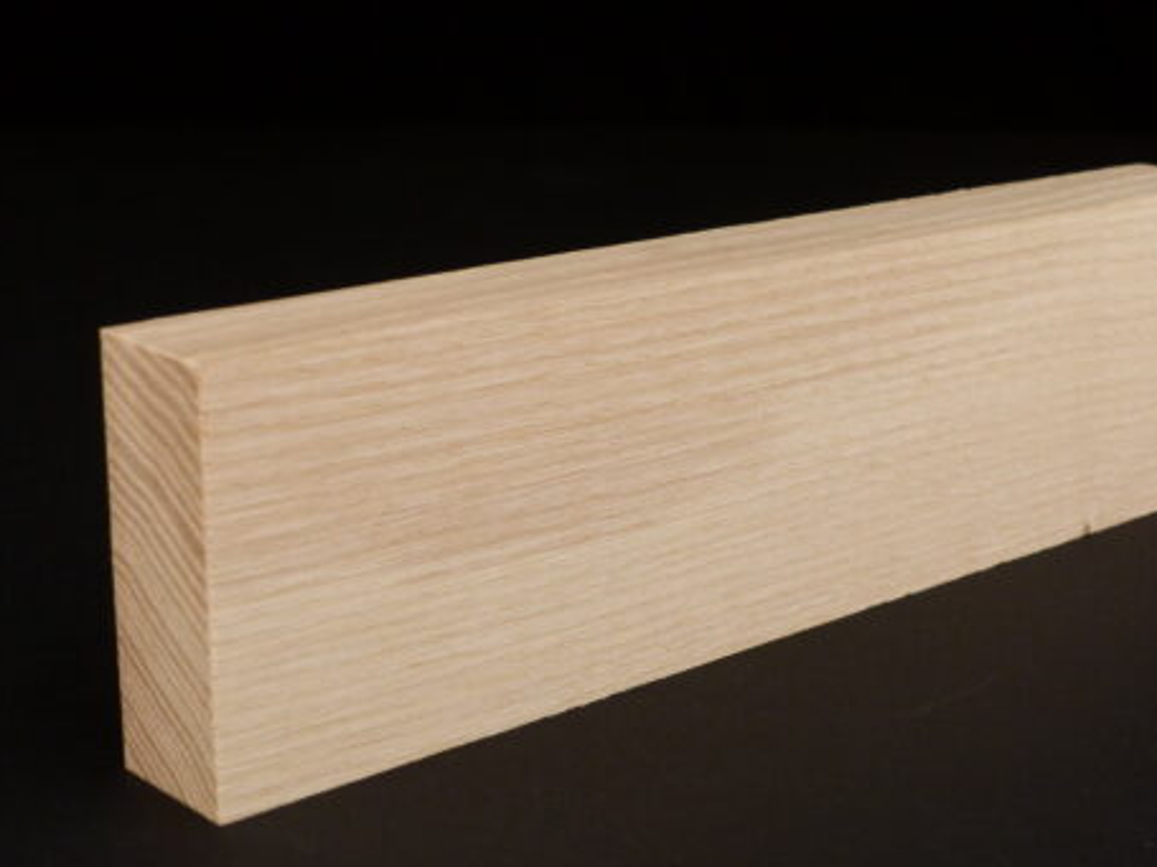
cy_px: 526
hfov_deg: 29.3
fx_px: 2205
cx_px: 697
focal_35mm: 66
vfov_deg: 22.2
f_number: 3.5
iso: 200
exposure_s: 1/40
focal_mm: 9.1
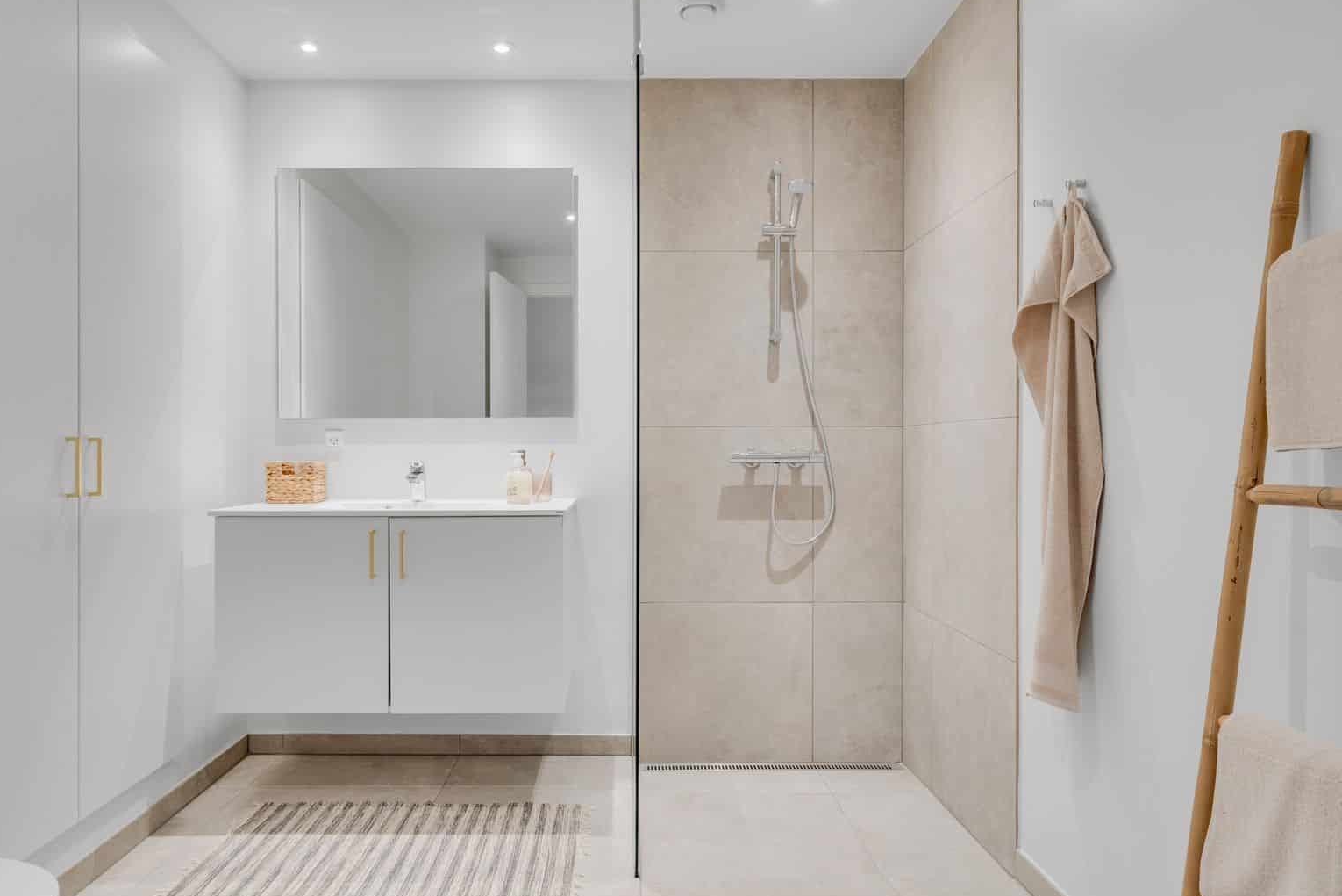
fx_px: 877
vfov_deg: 54.1
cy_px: 458
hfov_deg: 74.8
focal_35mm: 24
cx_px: 647
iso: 200
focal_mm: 15
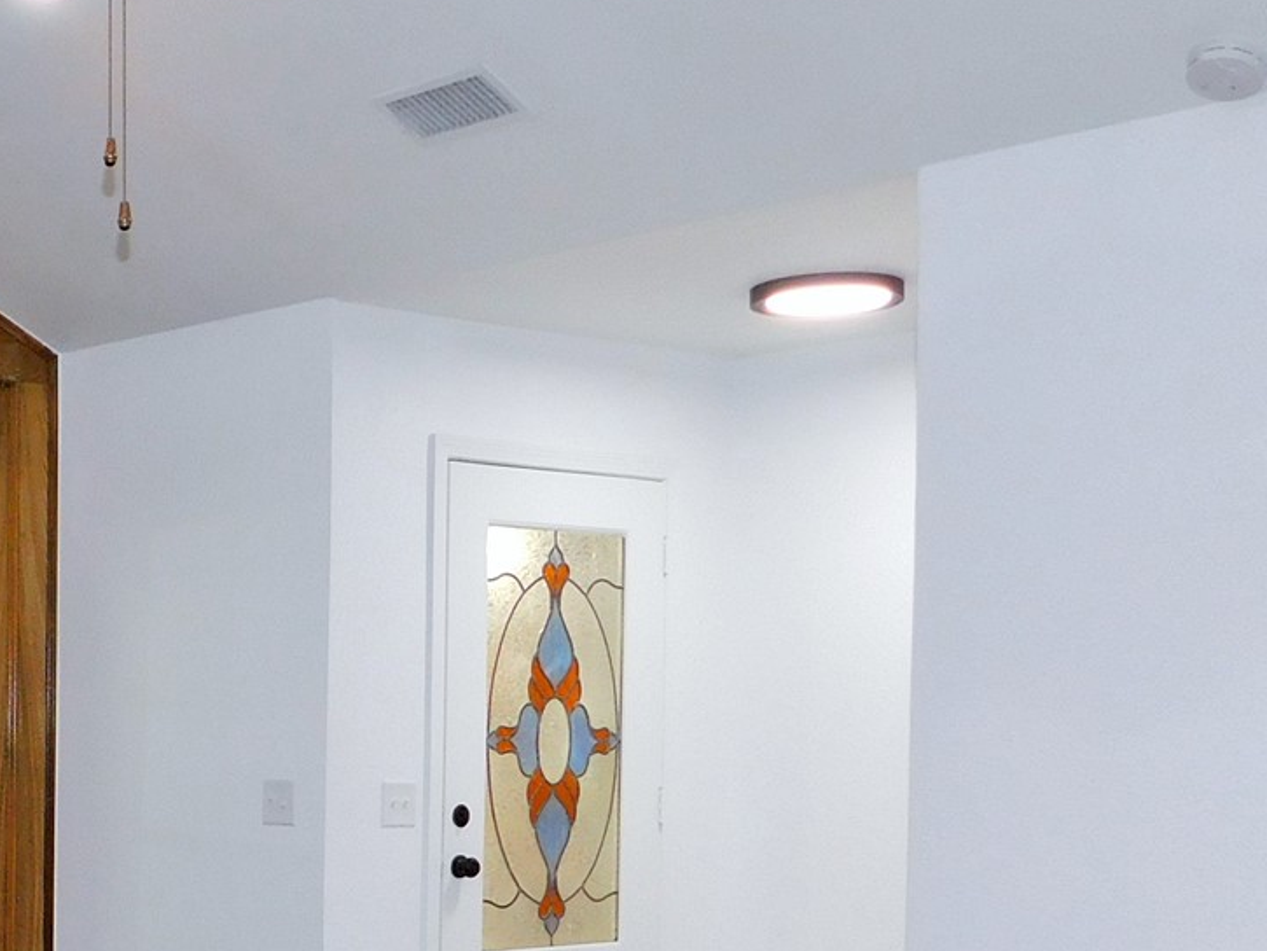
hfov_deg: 27.6
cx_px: -75
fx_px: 2379
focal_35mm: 65
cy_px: 757
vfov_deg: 22.3
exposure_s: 1/30
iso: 200
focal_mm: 4
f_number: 3
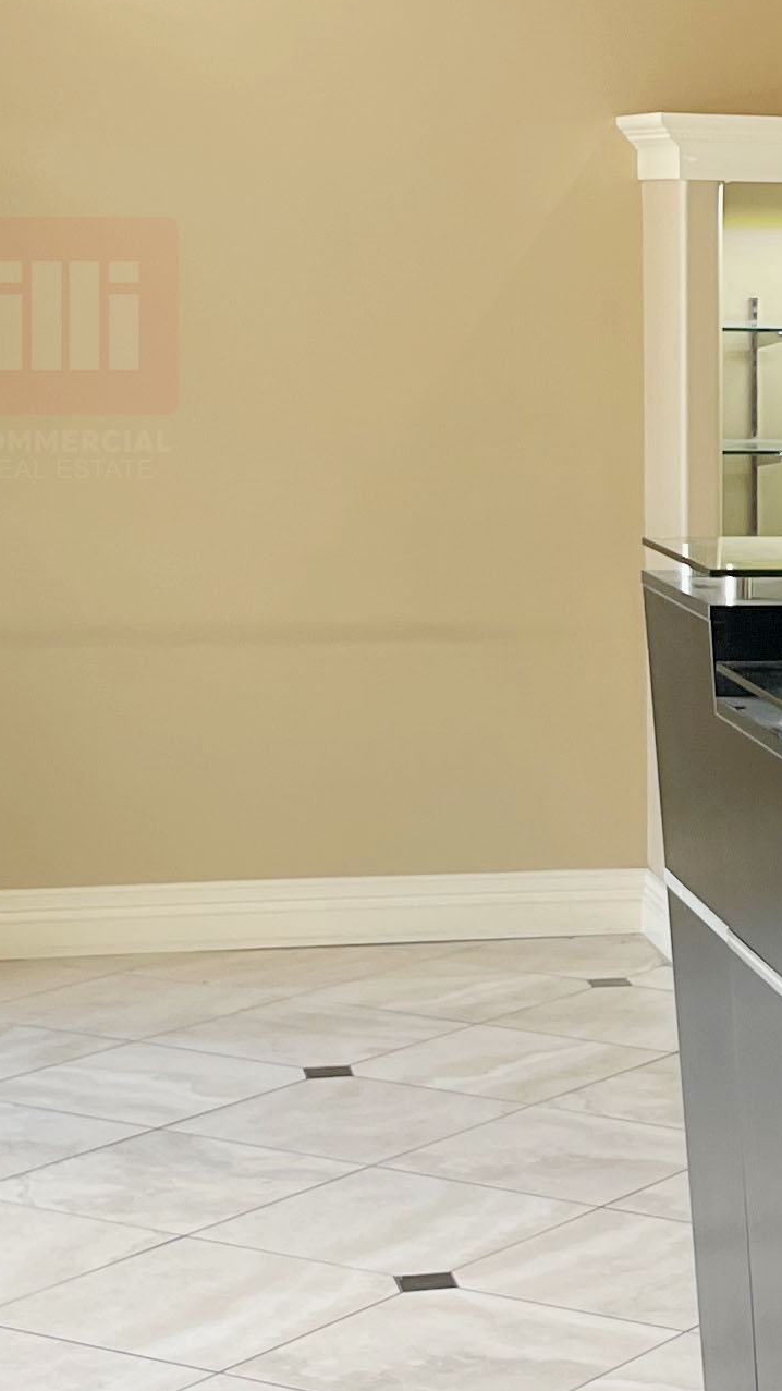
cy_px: 901
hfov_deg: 13.5
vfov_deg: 24.6
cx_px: 1039
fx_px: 3171
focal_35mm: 86
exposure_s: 1/120
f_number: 1.6
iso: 125
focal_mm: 5.1
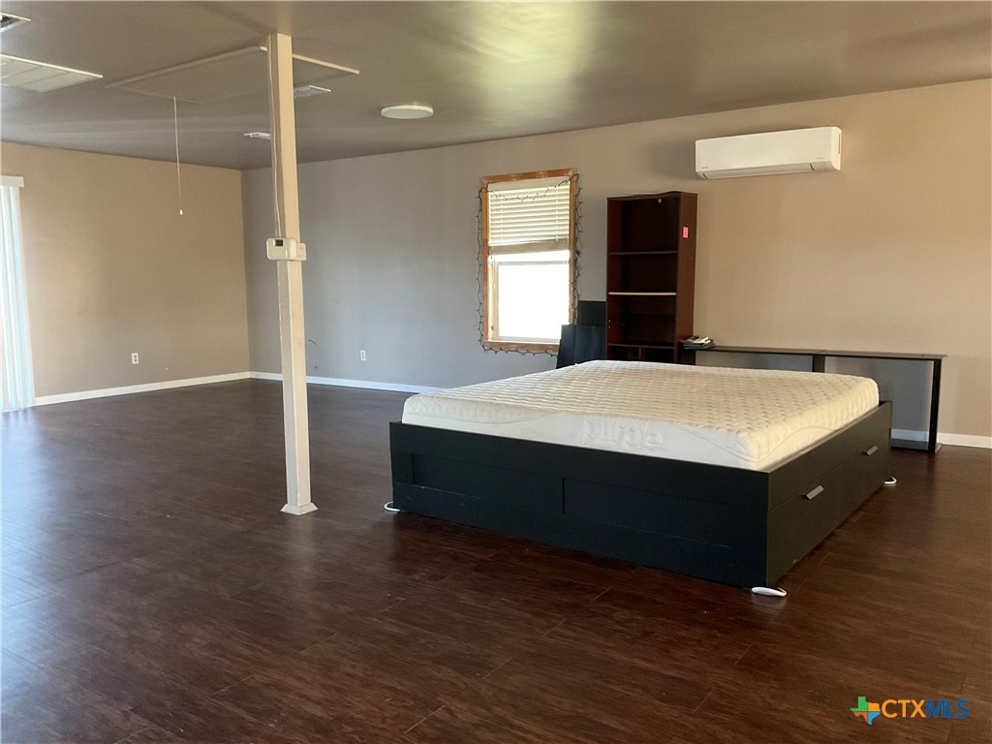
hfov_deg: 61.7
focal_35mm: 29
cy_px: 372
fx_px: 831
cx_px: 496
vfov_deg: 48.2
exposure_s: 1/46
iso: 320
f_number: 1.8
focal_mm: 3
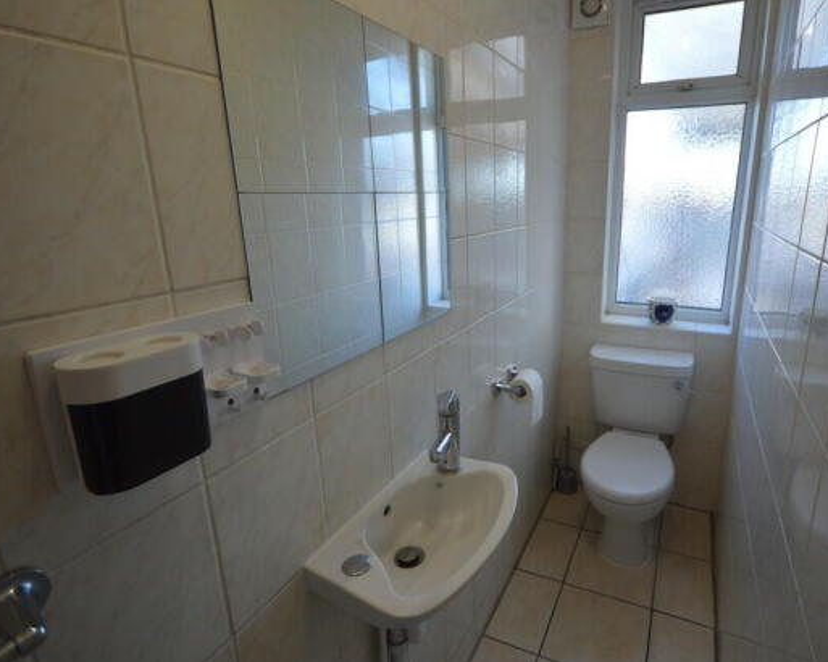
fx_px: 441
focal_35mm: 18
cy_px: 313
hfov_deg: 85.6
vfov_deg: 73.7
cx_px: 486
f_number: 4.5
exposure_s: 1/80
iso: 400
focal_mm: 10
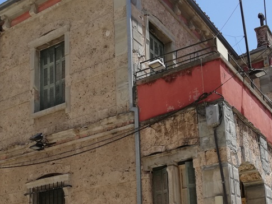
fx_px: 448
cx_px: 117
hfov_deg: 33.7
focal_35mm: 57
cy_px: 194
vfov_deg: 24.7
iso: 50
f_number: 2.2
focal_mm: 3.81
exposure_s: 1/602
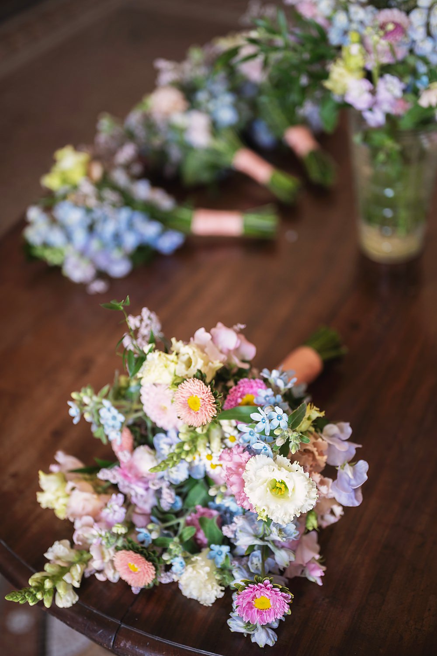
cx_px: 218
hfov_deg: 27.0
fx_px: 911
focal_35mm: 50
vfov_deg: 39.6
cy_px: 328
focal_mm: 50
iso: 160
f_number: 1.8
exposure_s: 1/125
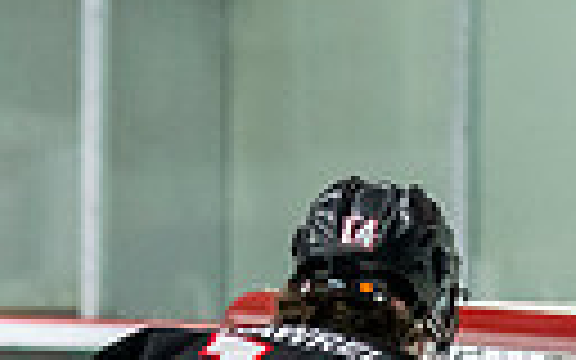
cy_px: 752
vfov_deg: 2.1
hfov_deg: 3.3
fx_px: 9858
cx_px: 204
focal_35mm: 628
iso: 2000
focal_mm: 98
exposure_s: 1/640
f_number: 3.2
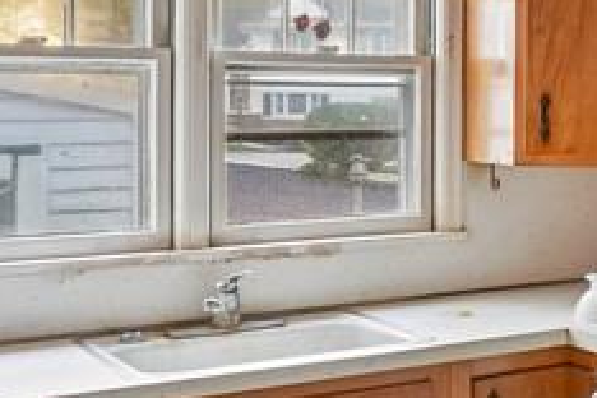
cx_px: 855
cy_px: 112
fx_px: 1161
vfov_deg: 19.4
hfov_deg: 23.8
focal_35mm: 70
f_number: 8
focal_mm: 16
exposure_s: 1/13
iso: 320
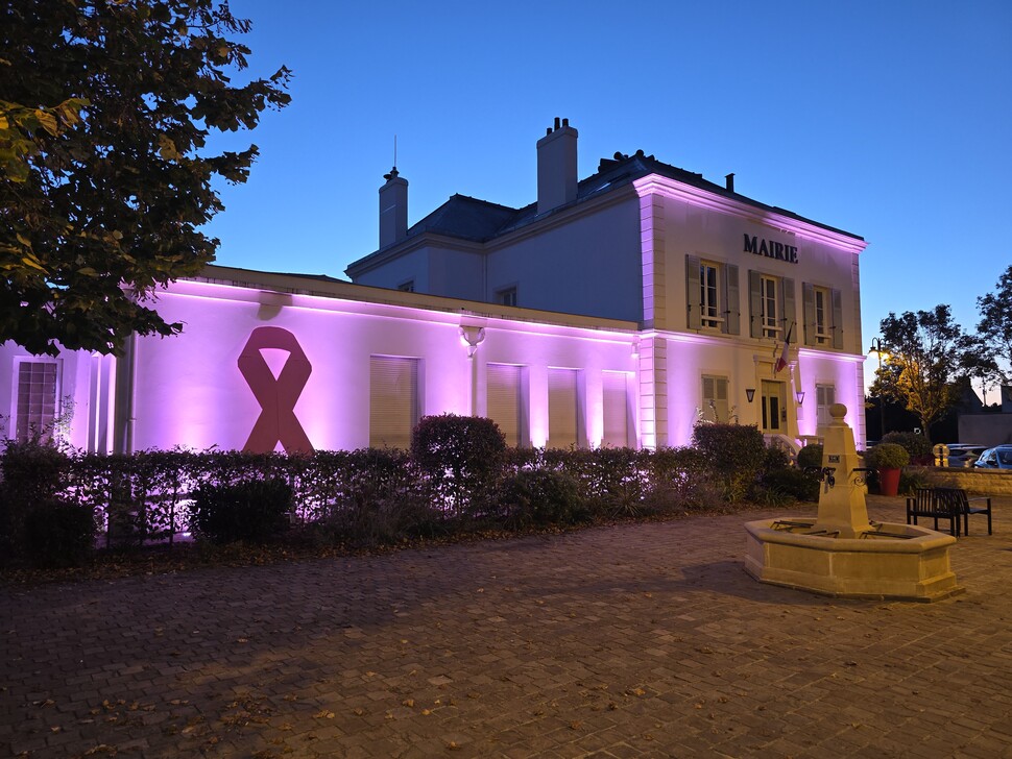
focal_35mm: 23
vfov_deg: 58.9
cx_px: 506
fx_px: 673
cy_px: 380
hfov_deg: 73.9
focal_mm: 6.3
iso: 125
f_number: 1.7
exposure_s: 1/19.6
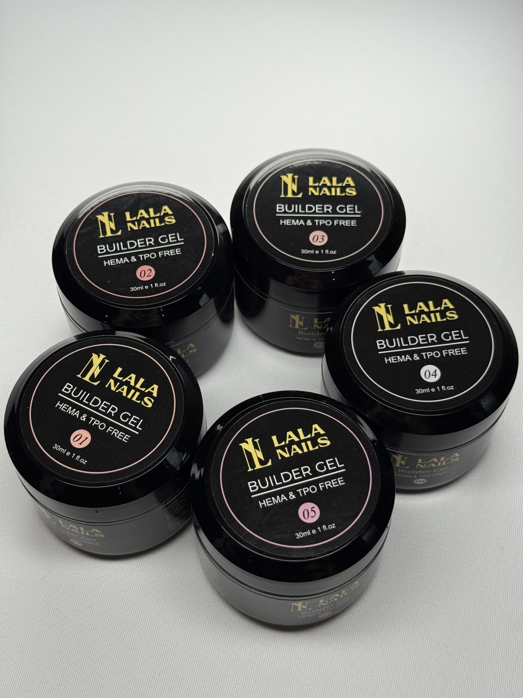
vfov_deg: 39.7
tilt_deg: -59.2
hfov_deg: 30.3
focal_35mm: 48
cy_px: 349
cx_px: 262
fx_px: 967
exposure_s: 1/762
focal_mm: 6.76
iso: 64
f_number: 1.78
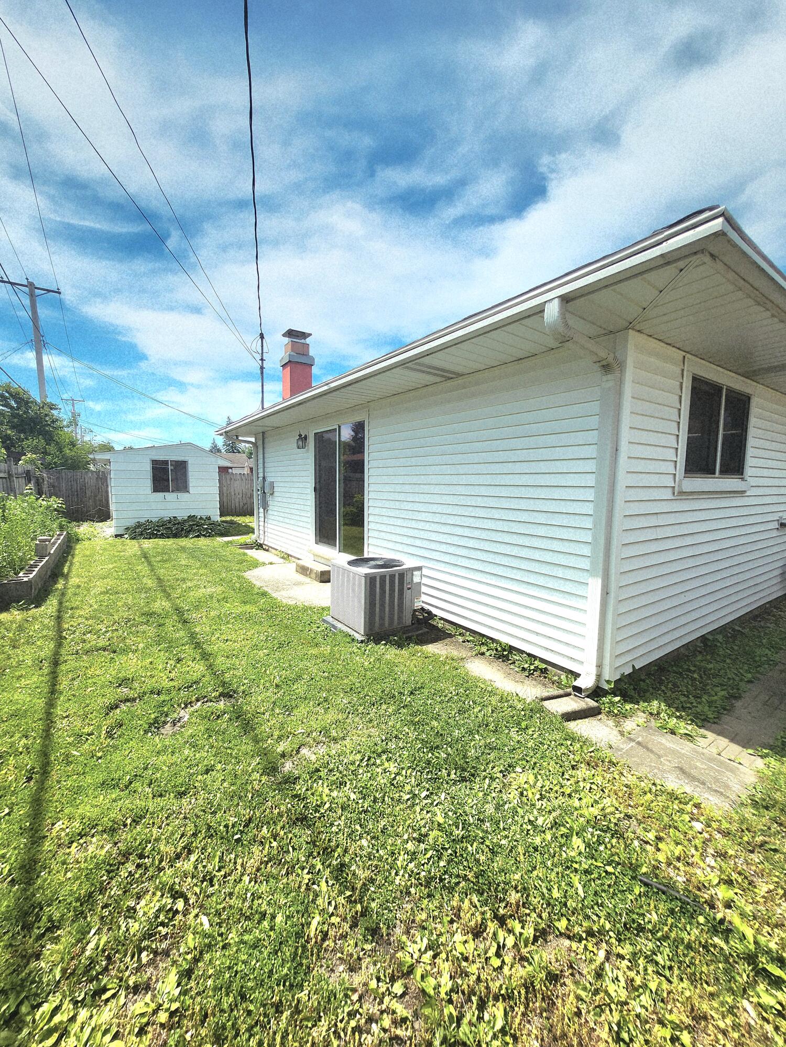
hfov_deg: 89.9
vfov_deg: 106.2
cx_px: 393
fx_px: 394
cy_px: 524
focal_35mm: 13
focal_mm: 1.74
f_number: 2.2
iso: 32
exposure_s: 1/1667
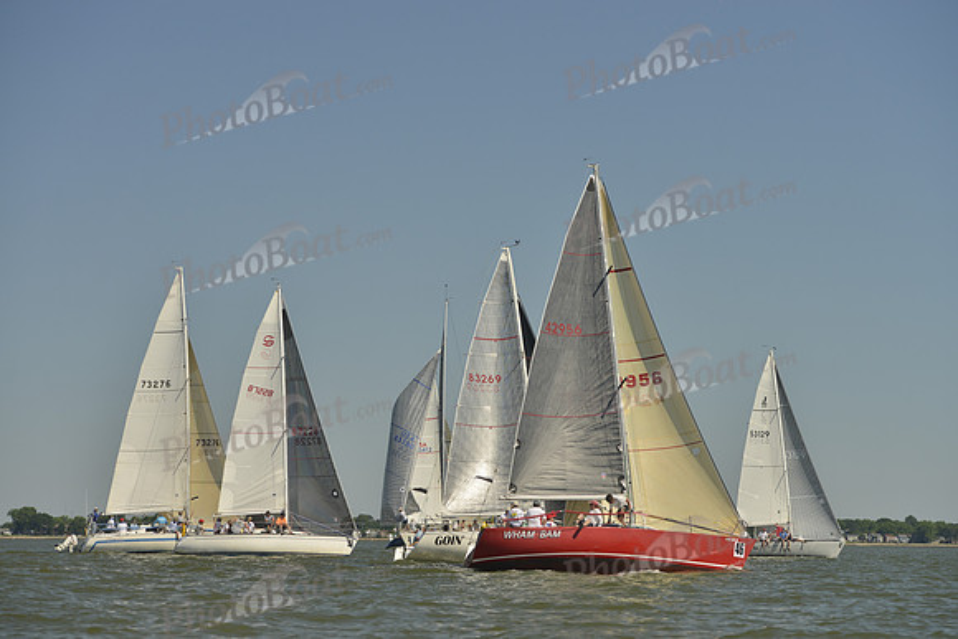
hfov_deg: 22.1
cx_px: 479
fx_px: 2449
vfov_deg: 14.9
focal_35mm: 92
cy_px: 320
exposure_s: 1/1250
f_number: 5.6
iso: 200
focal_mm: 92
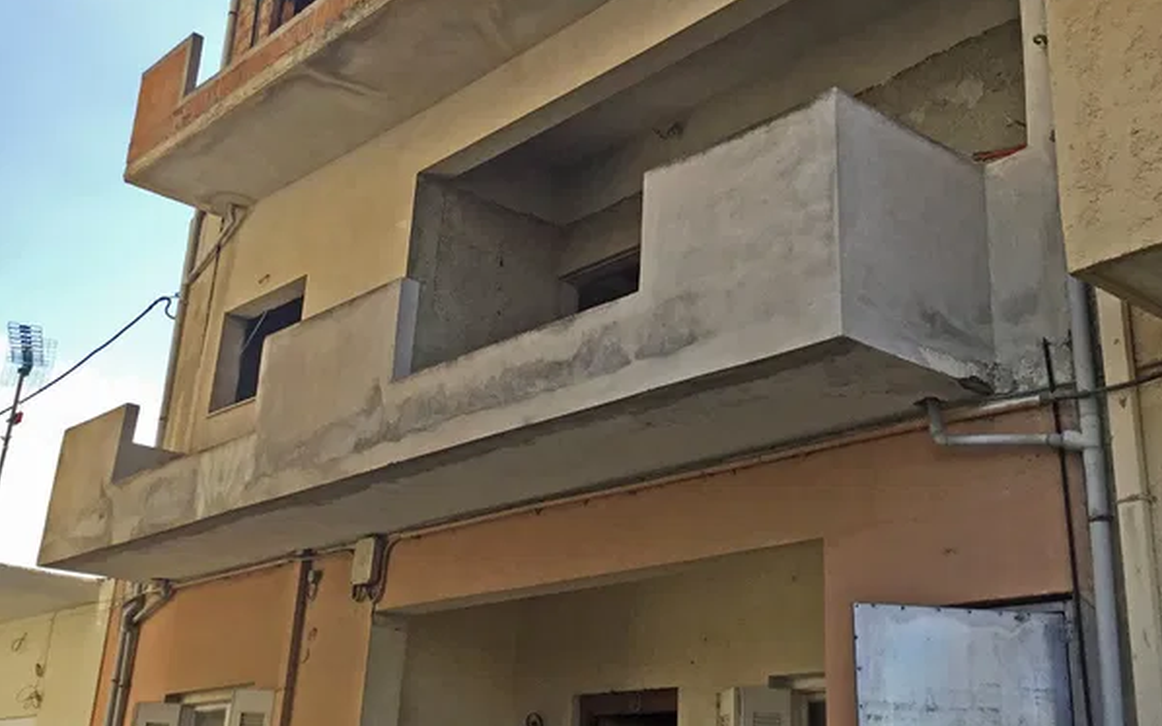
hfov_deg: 45.3
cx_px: 582
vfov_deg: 29.1
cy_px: 298
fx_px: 1393
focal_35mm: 44
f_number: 2.4
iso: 25
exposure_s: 1/566
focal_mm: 3.3
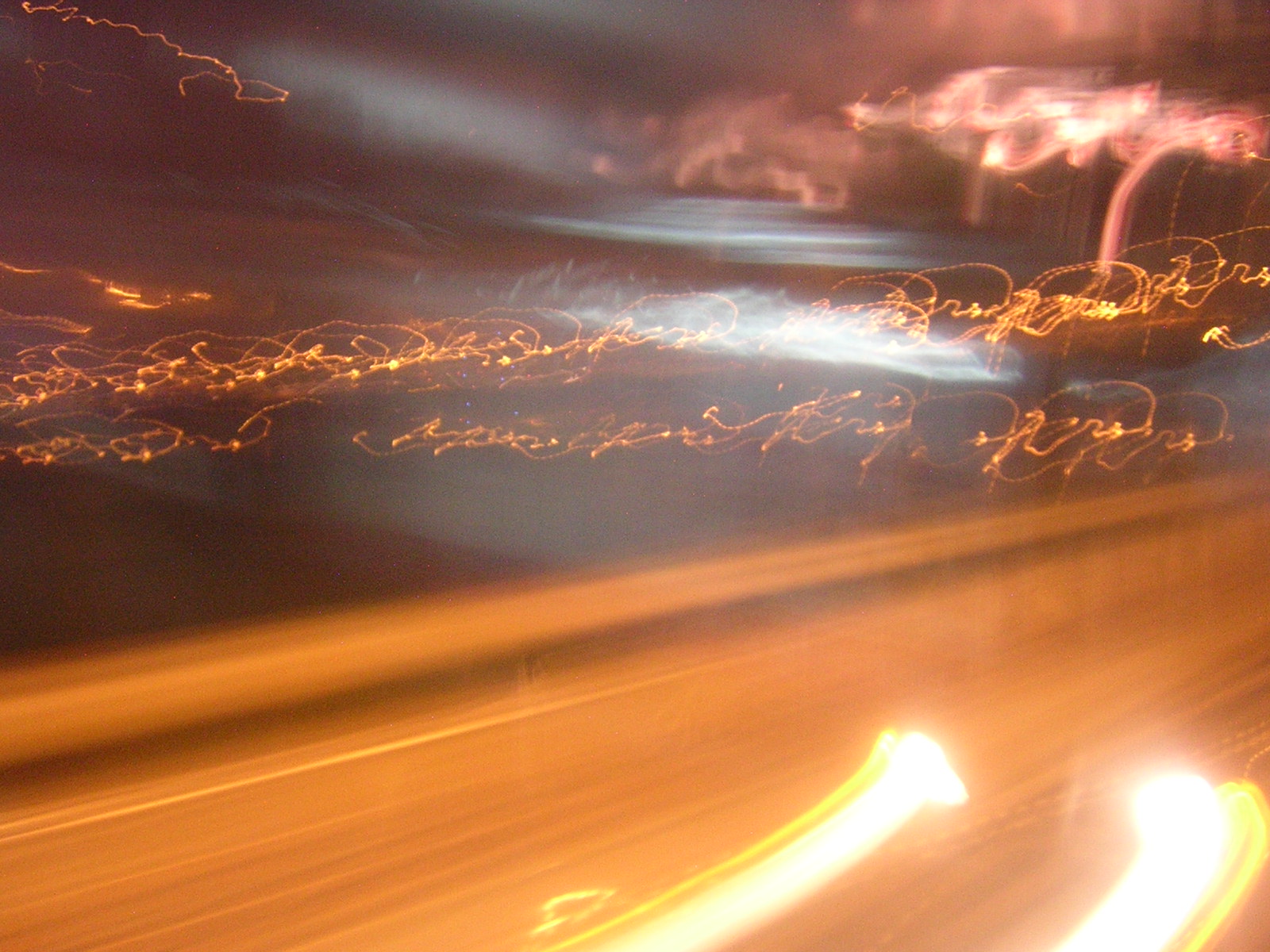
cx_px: 635
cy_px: 476
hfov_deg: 51.4
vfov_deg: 39.7
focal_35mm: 36
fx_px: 1321
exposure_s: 2
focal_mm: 4.7
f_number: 2.6
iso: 400
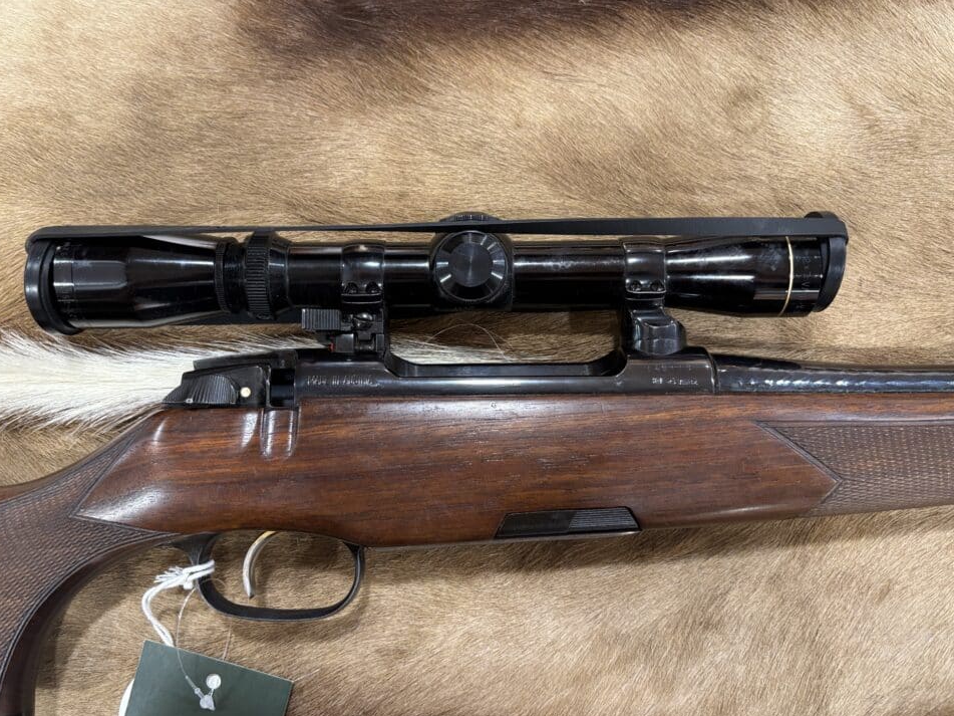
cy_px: 351
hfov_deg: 63.4
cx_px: 472
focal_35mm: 28
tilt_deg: -83.4
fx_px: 772
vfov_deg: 49.7
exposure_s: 1/60
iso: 250
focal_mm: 5.96
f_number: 1.6
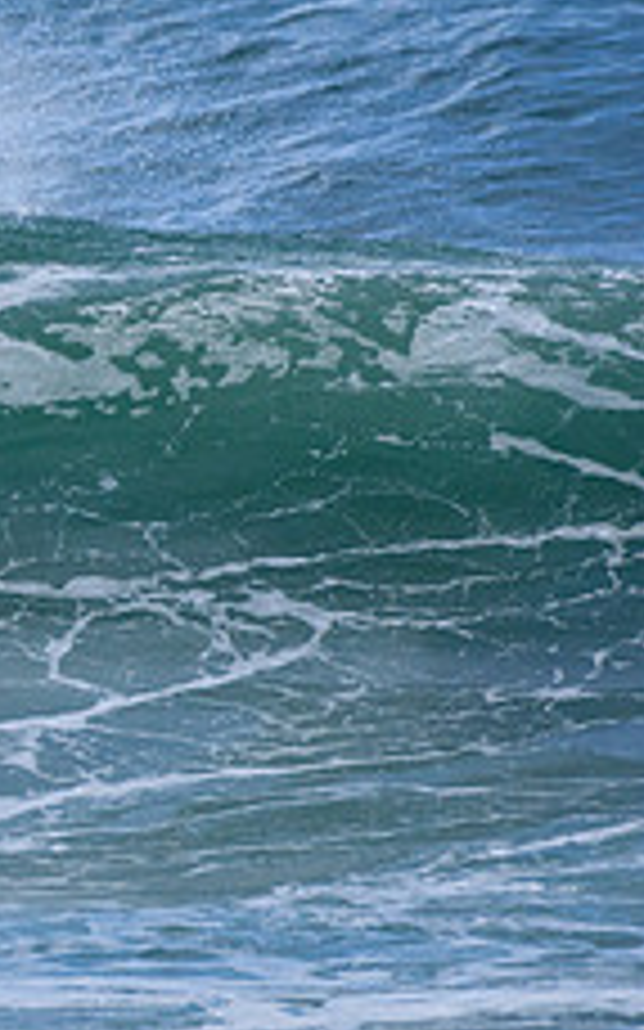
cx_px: -658
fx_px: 54344
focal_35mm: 1934
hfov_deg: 0.7
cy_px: 241
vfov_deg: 1.1
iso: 500
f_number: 5.6
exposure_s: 1/2000
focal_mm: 500
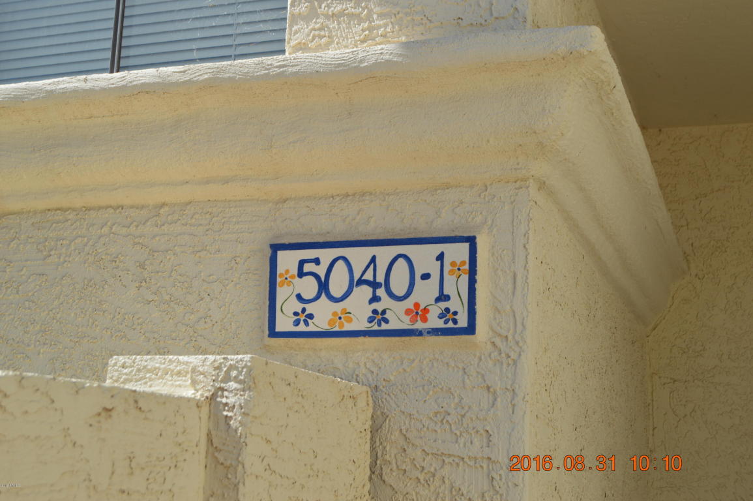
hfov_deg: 38.9
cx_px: 376
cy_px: 250
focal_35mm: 51
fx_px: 1066
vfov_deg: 26.4
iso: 100
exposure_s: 1/250
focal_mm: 34
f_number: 8
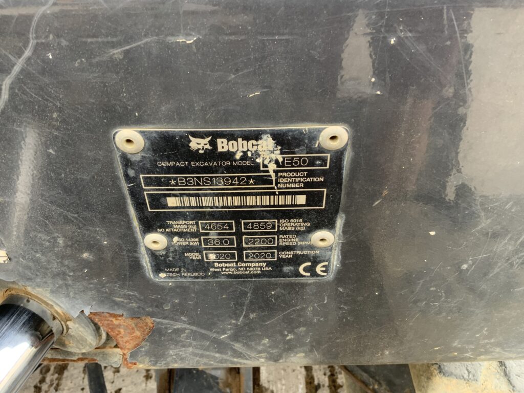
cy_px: 196
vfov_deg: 48.2
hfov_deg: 61.7
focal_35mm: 29
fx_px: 439
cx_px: 262
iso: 40
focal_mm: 3
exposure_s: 1/122
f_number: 1.8
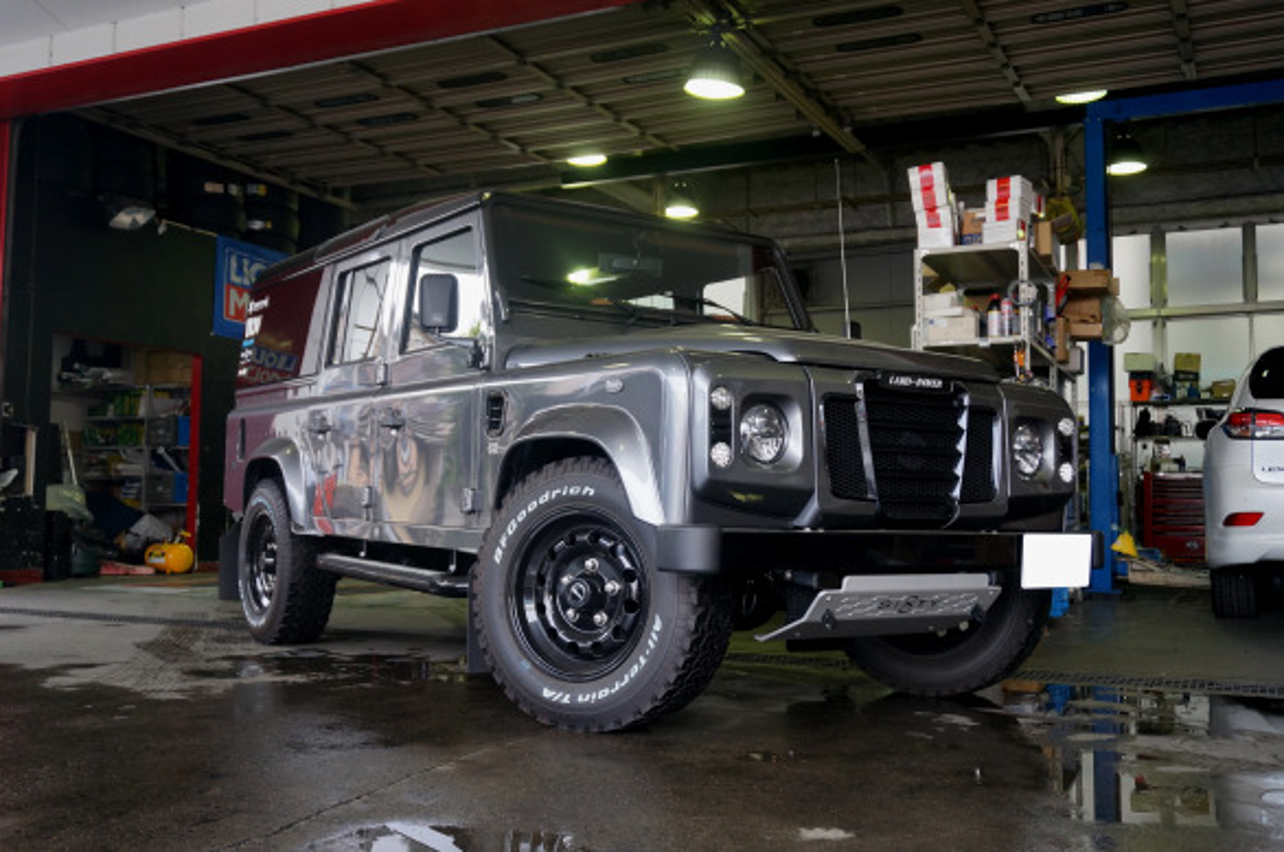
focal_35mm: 36
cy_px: 426
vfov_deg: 36.8
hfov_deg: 53.2
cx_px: 642
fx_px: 1282
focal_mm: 24
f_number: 4.5
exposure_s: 1/160
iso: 500
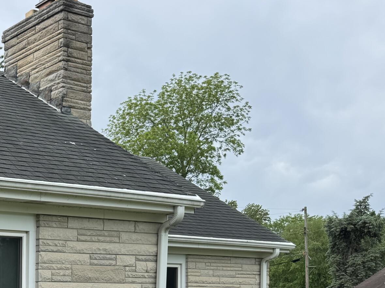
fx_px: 678
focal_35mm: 61
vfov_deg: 22.9
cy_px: 303
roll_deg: -0.5
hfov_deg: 27.4
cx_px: -90
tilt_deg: -0.2
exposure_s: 1/1869
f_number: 1.78
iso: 80
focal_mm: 6.76
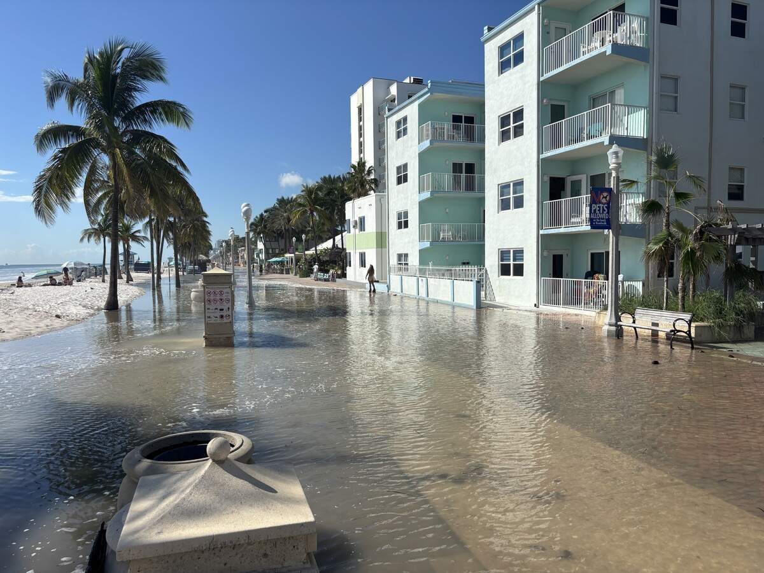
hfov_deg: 67.3
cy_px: 286
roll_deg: +1.7
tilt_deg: -3.3
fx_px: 574
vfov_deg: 53.1
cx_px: 382
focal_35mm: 26
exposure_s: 1/6329
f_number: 1.6
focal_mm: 5.96
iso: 50
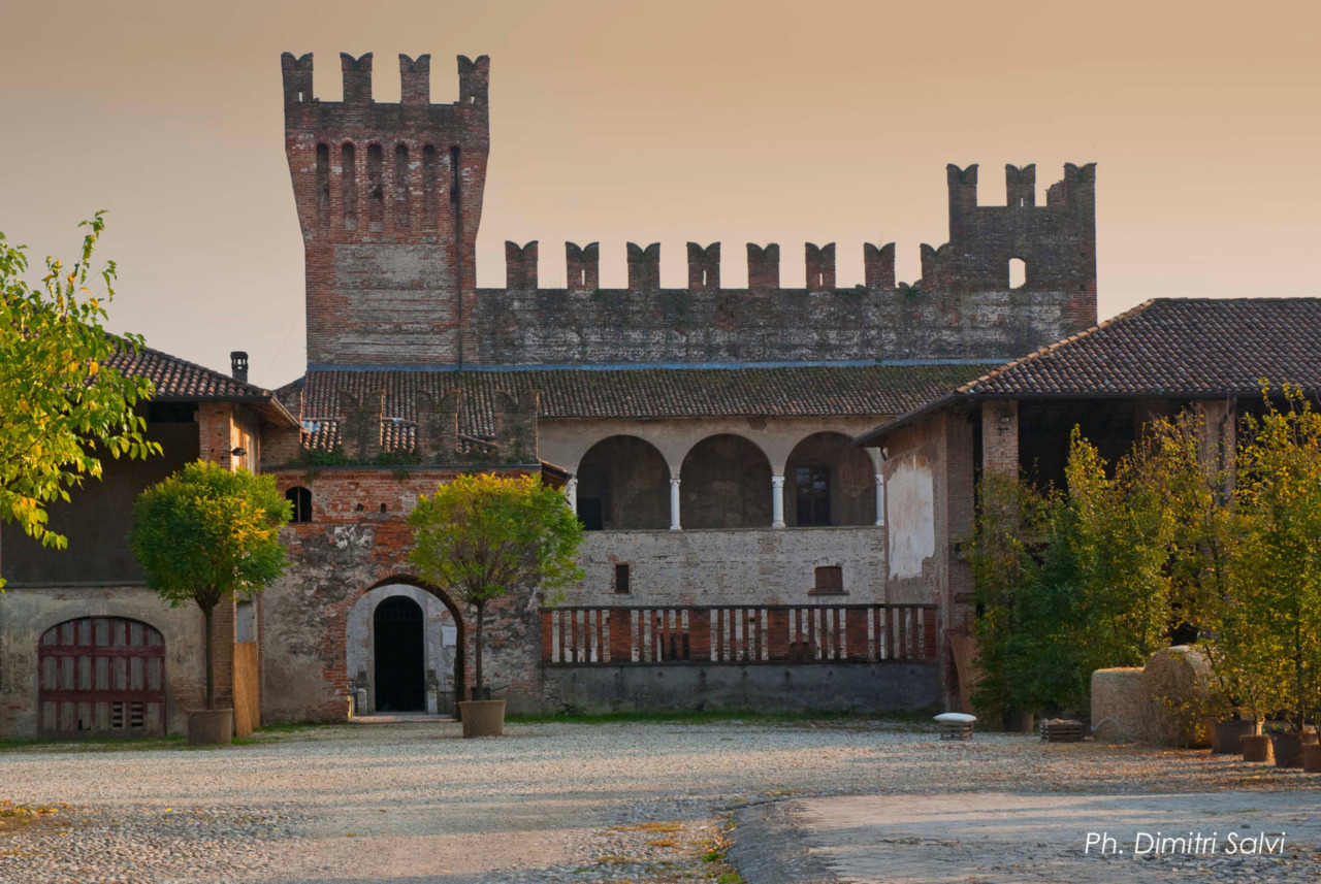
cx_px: 660
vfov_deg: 22.7
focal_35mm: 60
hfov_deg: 33.4
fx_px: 2204
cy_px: 442
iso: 400
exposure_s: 1/350
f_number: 8
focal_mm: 40
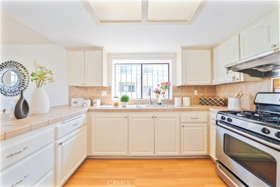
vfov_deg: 90.0
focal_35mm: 12
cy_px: 94
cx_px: 140
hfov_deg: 112.6
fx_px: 93
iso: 500
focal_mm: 12
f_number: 4
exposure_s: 1/20
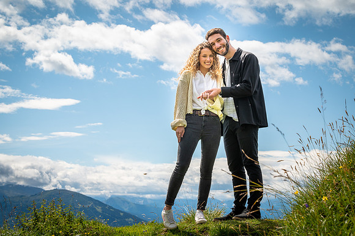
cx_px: 178
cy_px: 118
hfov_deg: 28.9
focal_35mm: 70
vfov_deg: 19.4
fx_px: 690
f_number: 10
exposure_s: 1/320
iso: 100
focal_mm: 70
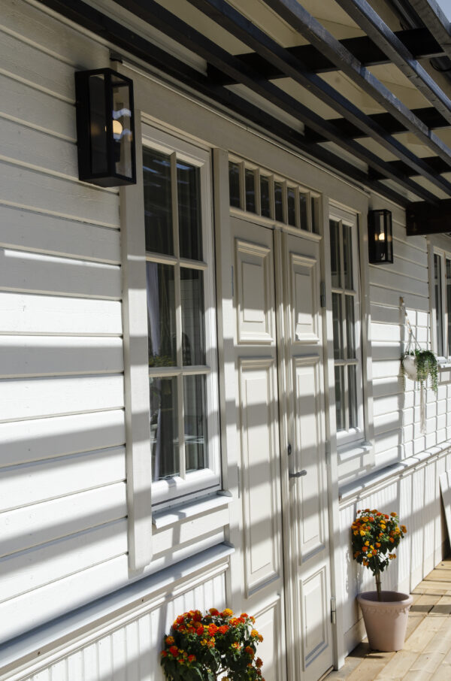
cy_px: 340
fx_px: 1076
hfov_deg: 23.7
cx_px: 226
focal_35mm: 57
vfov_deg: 35.1
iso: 400
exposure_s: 1/500
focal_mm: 38
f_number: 11
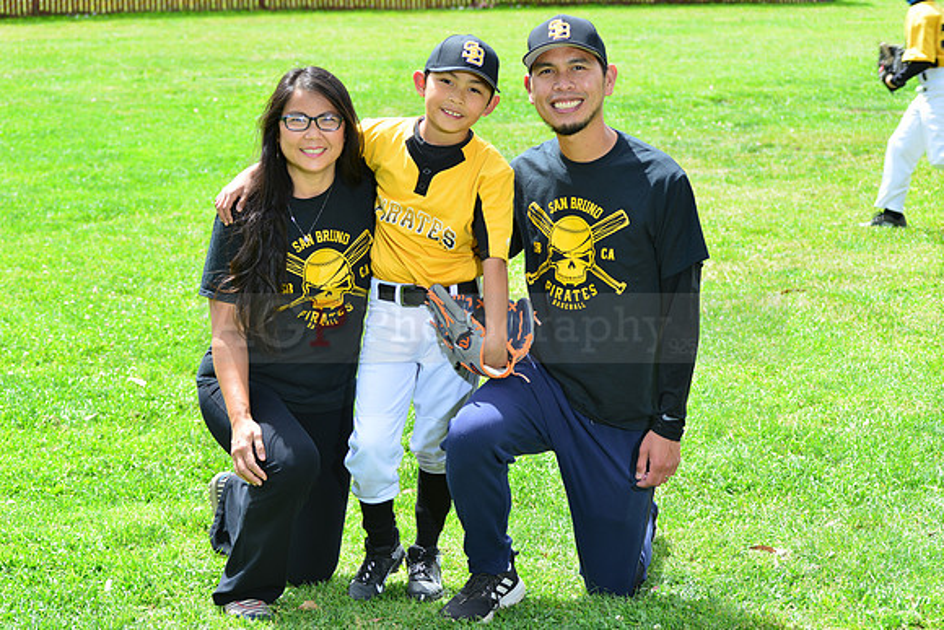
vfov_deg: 15.9
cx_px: 472
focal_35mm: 86
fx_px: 2256
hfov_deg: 23.6
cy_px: 315
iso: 200
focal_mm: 86
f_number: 8
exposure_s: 1/200
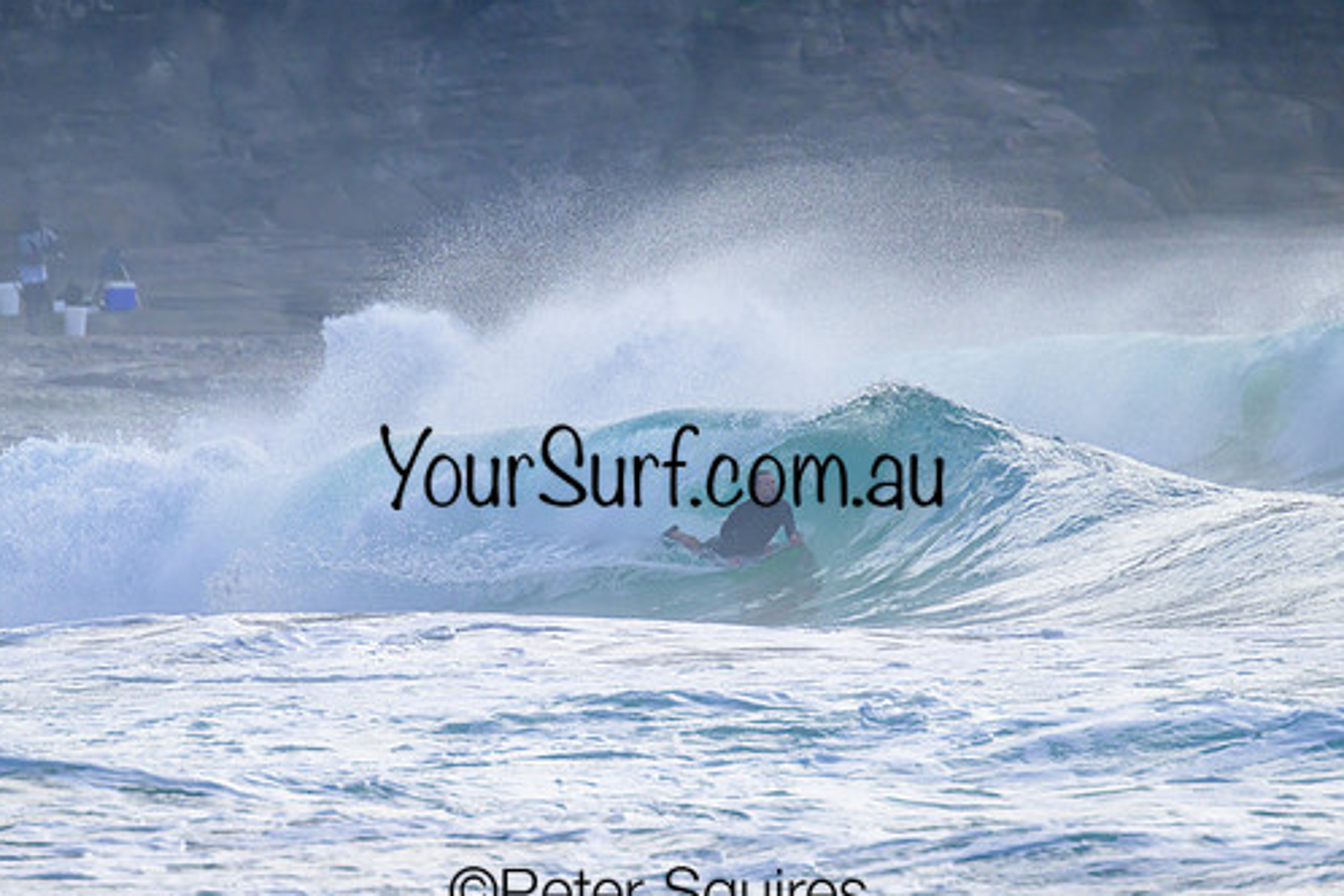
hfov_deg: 2.2
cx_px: 659
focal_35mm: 932
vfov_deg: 1.5
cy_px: 444
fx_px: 34792
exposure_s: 1/2000
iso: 1000
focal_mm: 800
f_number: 11
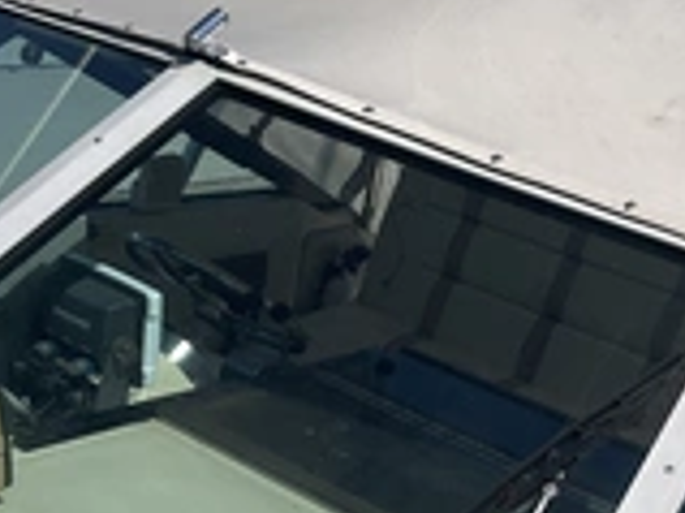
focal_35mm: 73
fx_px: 1443
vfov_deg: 19.6
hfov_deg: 26.5
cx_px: 457
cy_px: 504
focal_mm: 3
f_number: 1.8
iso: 25
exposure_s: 1/6536
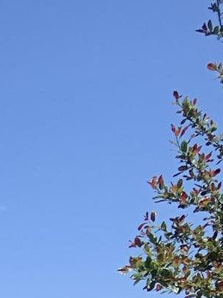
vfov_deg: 10.4
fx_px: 1296
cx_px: -421
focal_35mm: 151
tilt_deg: -10.4
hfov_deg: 8.4
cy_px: 808
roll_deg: -0.1
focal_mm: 4.25
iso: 25
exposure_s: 1/2257
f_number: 1.8
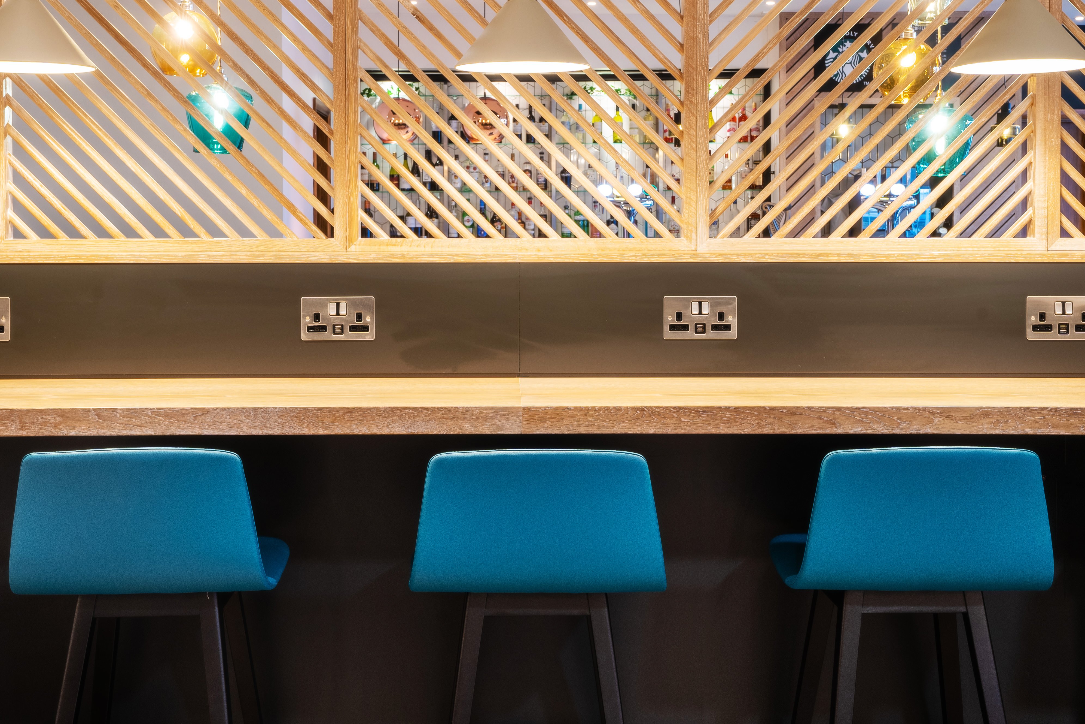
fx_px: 1447
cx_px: 513
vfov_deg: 27.8
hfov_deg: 41.1
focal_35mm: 48
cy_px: 225
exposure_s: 1/1.67
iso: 200
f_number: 11
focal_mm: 32
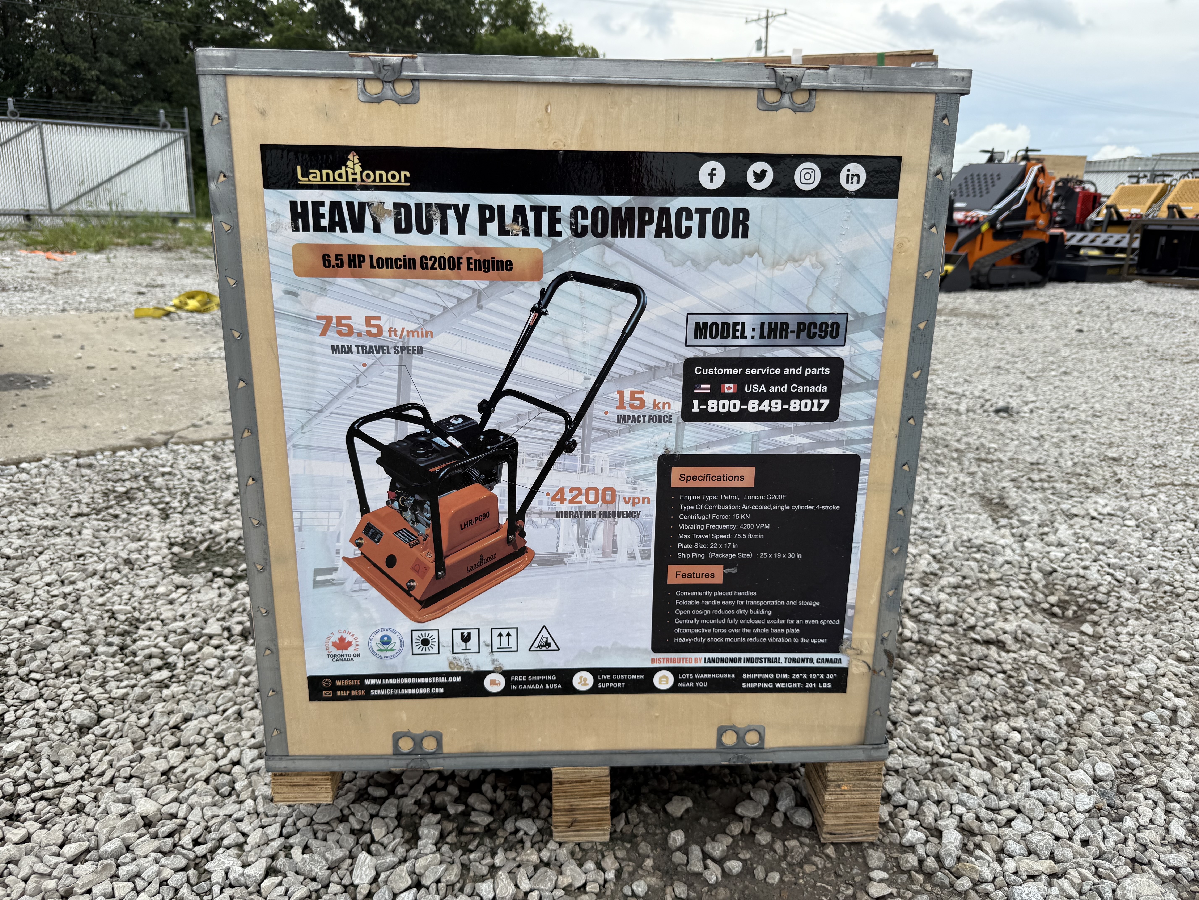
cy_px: 450
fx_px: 831
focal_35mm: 24
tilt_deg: -14.6
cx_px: 600
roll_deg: -2.4
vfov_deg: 56.8
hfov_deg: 71.6
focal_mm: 6.76
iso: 80
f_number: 1.78
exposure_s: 1/2299
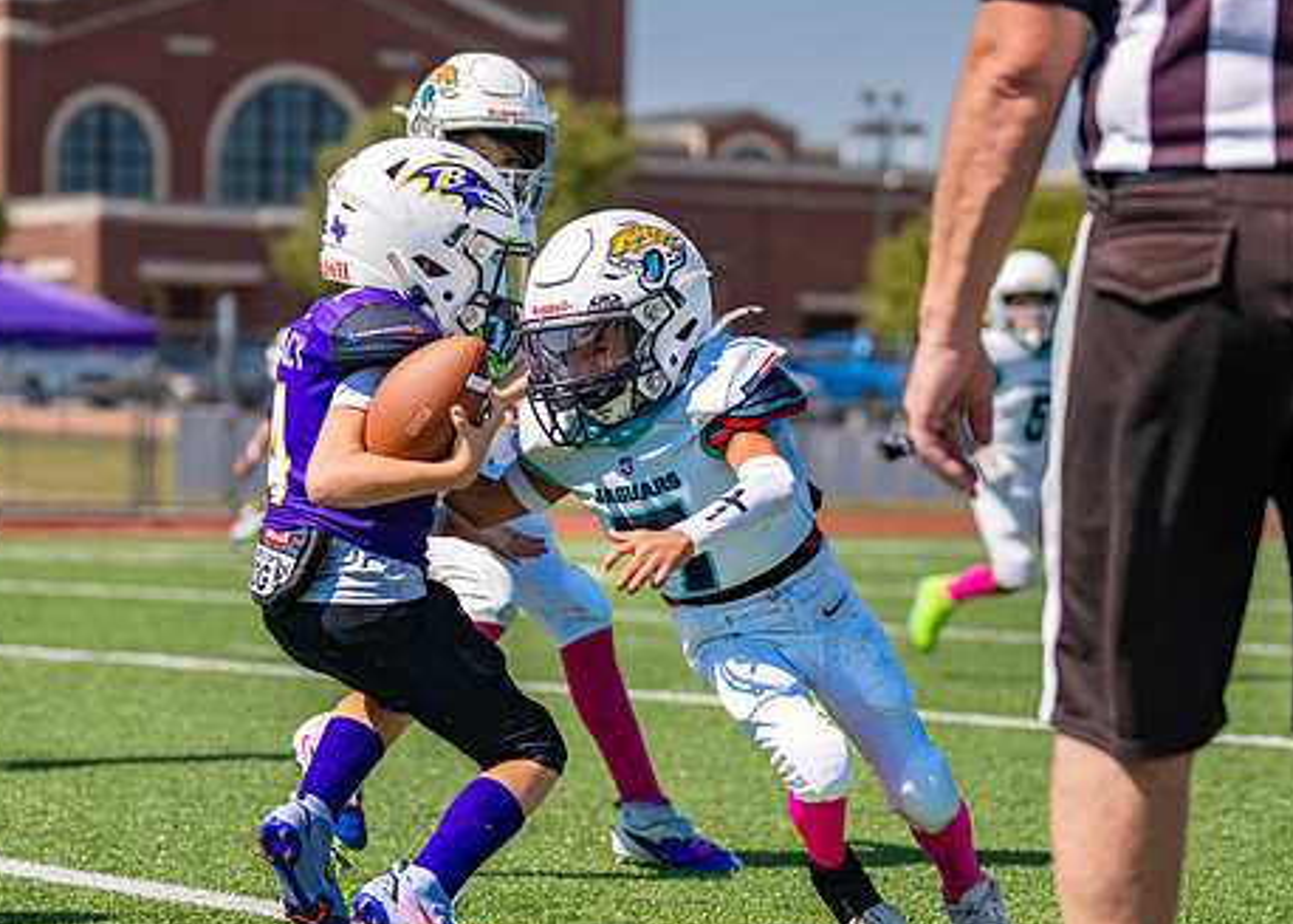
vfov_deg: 11.1
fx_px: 4736
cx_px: 630
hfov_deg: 15.5
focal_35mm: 129
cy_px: 535
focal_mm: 84
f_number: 2.8
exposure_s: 1/2000
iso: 100
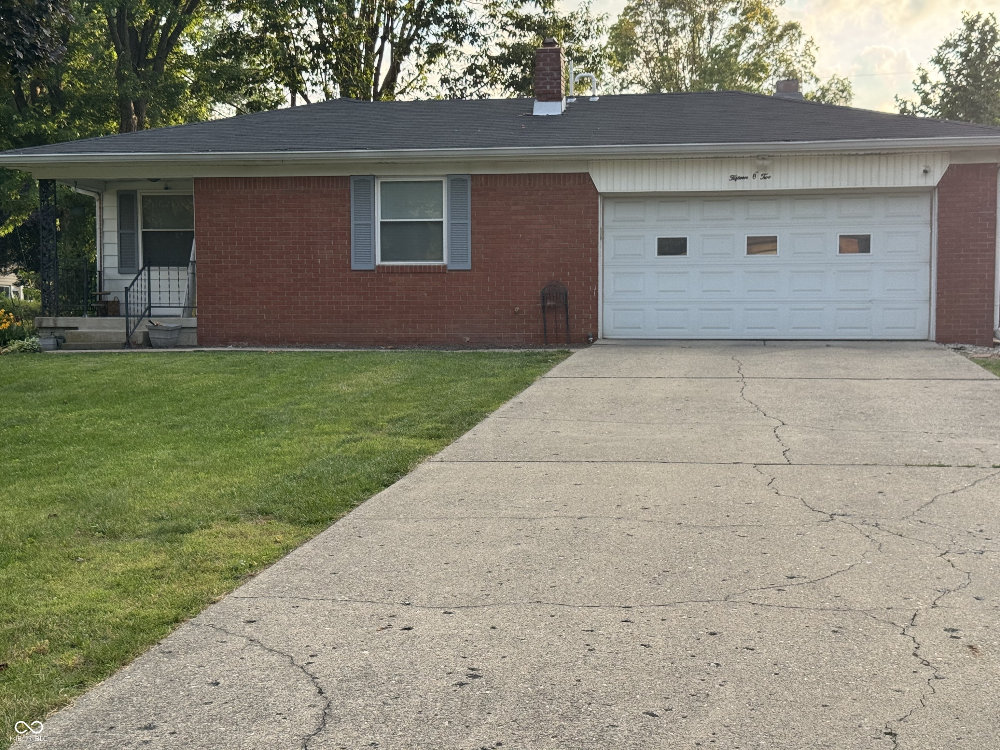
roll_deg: +0.1
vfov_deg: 30.3
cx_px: 500
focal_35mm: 48
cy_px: 375
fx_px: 1387
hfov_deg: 39.7
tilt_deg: -2.9
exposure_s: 1/633
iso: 64
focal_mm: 6.76
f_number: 1.78
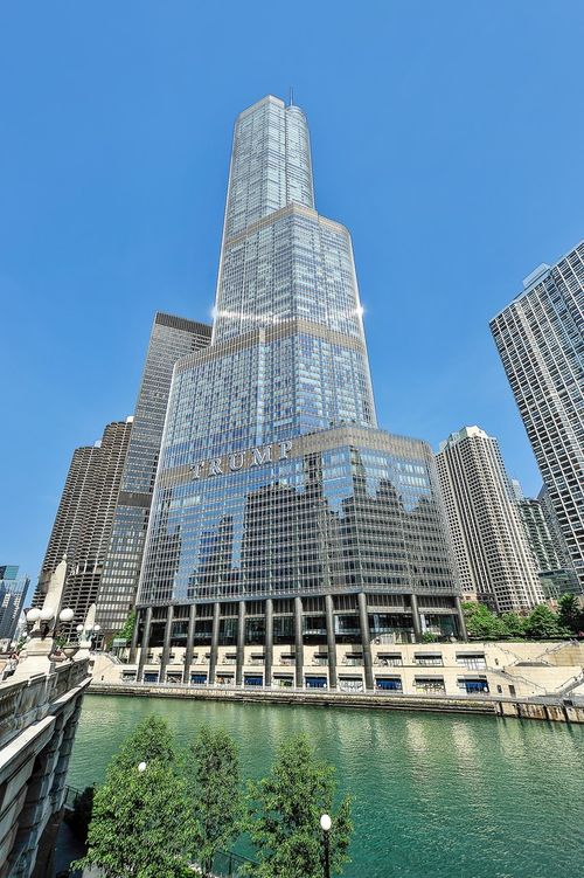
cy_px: 439
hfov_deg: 77.3
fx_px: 365
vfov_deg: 100.4
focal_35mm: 15
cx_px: 292
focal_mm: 15
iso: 200
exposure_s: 1/500
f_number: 8
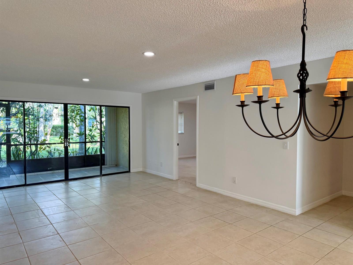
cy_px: 132
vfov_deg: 56.8
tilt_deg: -2.3
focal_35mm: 24
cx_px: 176
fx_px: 245
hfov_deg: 71.6
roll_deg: -0.4
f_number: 1.78
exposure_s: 1/217
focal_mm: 6.76
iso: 200
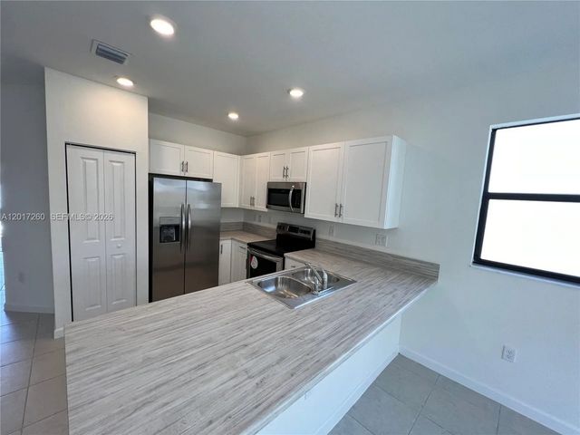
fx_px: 218
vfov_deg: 89.9
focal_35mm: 13
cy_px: 218
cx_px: 290
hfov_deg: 106.2
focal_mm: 1.57
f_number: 1.8
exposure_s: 1/120
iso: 64
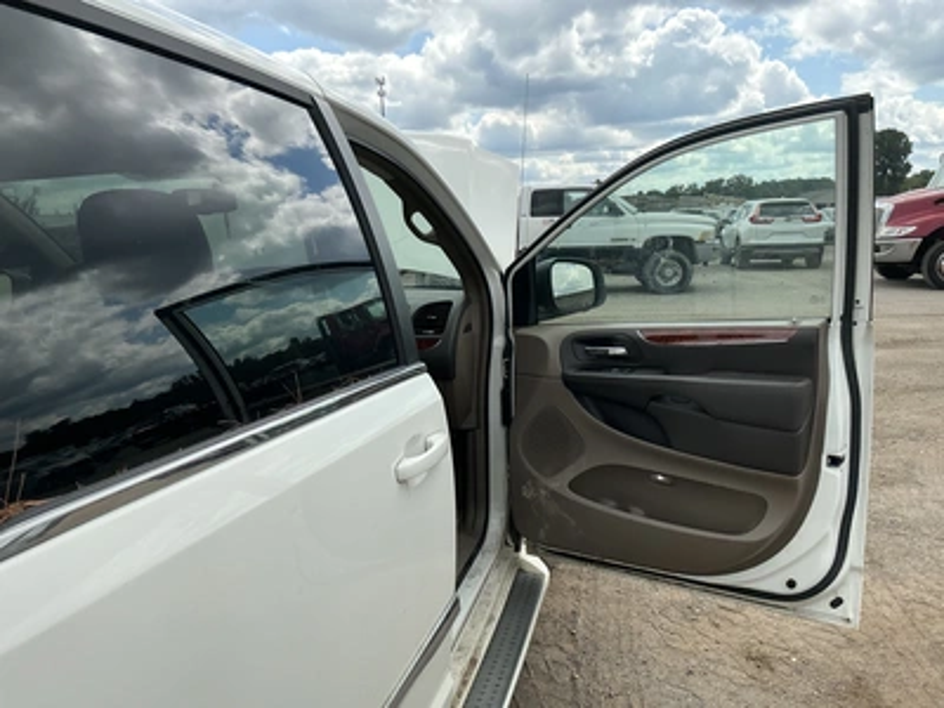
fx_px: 764
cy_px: 354
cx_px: 472
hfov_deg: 63.4
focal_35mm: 28
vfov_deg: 49.7
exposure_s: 1/1451
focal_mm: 3
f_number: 1.8
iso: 25
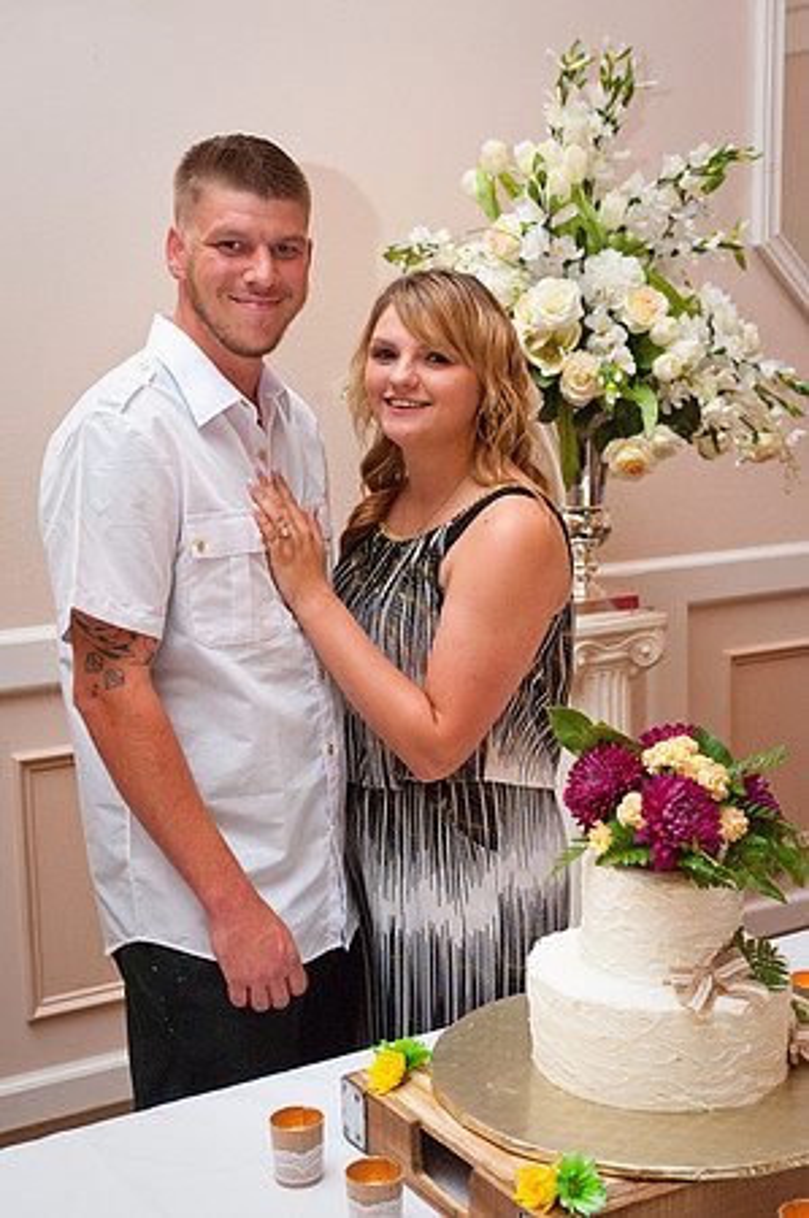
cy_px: 609
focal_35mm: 50
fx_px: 1689
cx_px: 404
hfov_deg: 26.9
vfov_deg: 39.6
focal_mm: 50
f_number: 5.6
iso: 3200
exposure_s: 1/160
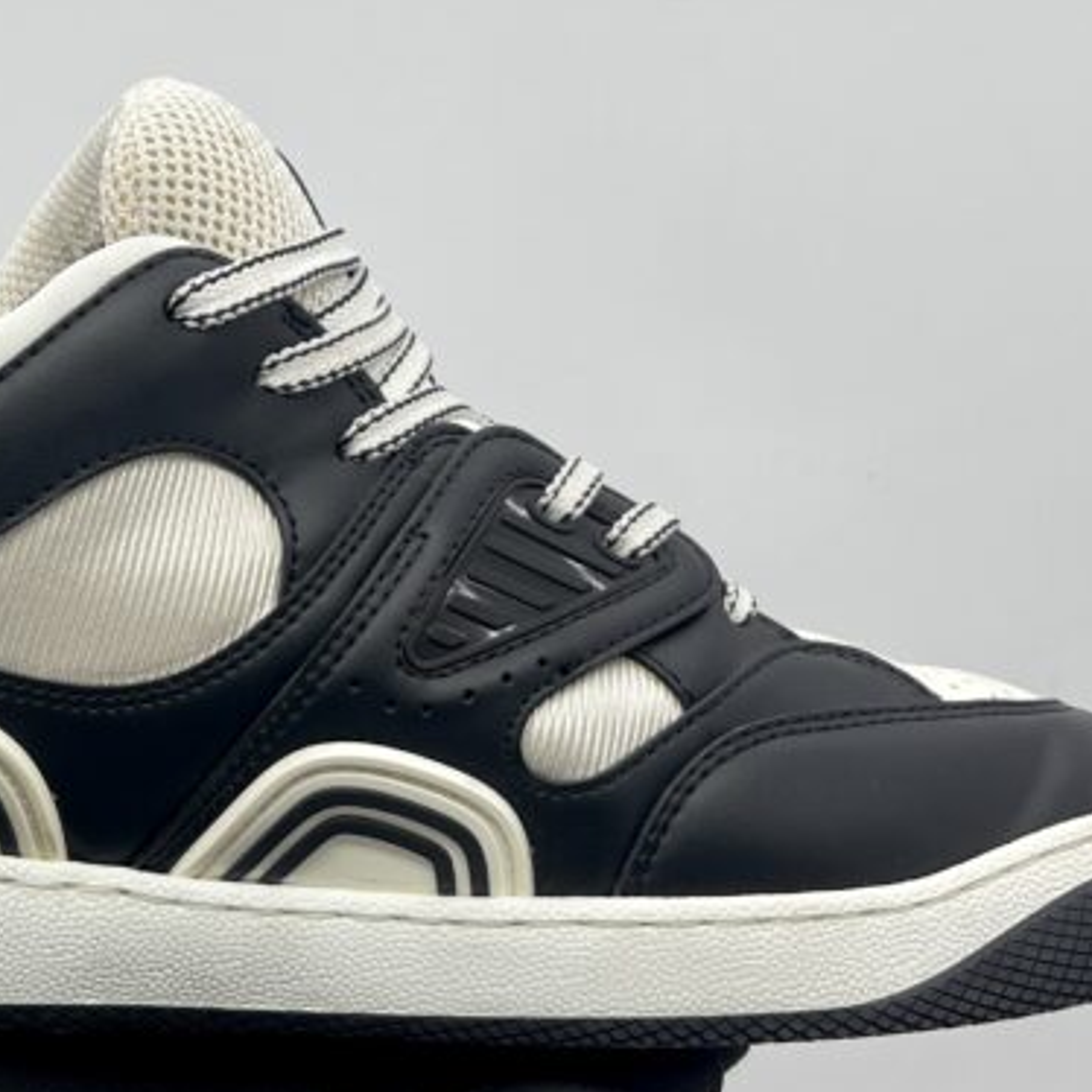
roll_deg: -0.3
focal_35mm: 63
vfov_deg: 27.3
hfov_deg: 26.8
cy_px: 523
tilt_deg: -16.1
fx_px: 2248
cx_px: 213
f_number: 1.5
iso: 32
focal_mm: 5.7
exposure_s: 1/139
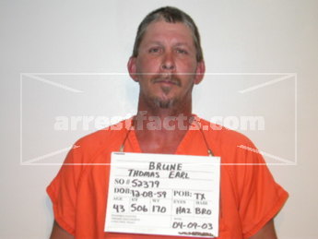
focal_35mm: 63
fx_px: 579
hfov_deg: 30.7
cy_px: 120
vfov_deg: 23.3
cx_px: 159
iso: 100
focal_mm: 13.1
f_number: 3.1
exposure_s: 1/60.3
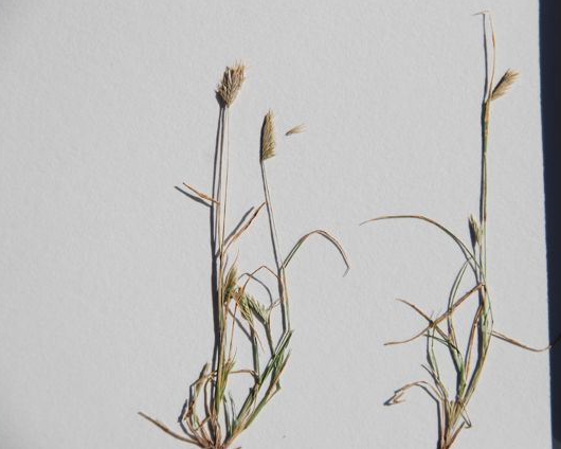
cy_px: 224
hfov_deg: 8.7
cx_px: 309
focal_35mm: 221
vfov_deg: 7.0
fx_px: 3669
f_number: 5.6
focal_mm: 130
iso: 100
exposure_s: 1/1250
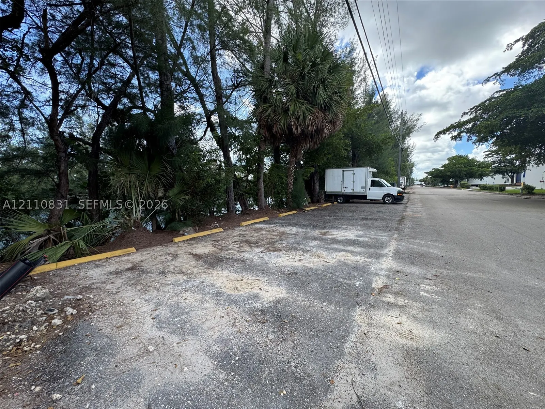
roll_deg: +1.4
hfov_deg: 102.1
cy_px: 204
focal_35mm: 14
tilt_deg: -4.8
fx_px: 220
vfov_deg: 85.7
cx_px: 272
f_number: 2.2
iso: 40
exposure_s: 1/265
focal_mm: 2.22
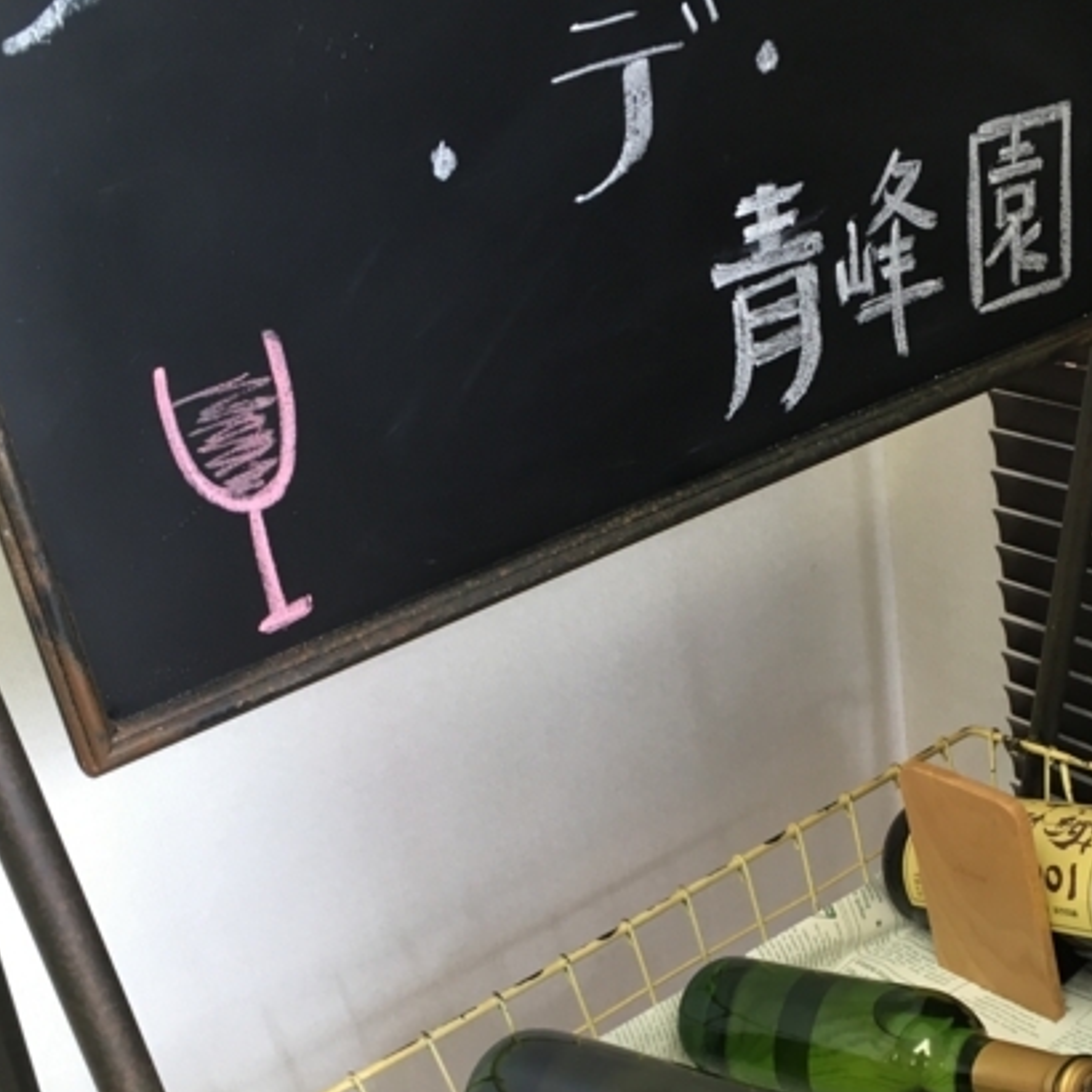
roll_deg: +8.1
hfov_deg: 33.8
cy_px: 780
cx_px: 692
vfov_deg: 33.5
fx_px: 1785
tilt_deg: -29.2
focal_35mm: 50
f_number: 2.2
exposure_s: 1/30
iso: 50
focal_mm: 4.15
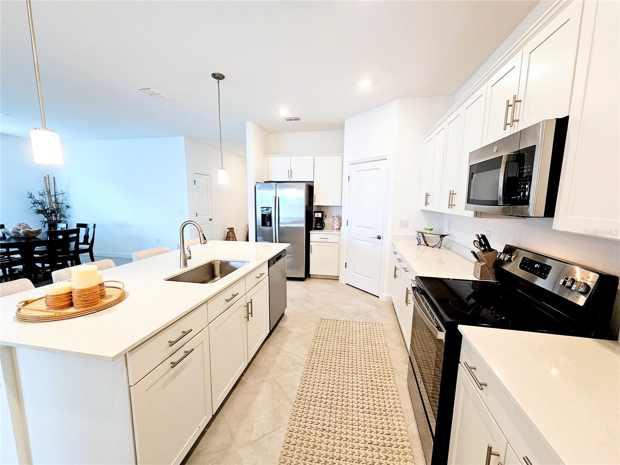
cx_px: 310
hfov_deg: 106.2
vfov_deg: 89.9
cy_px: 232
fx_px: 233
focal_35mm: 13
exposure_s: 1/60
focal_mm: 2.2
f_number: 2.2
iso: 125
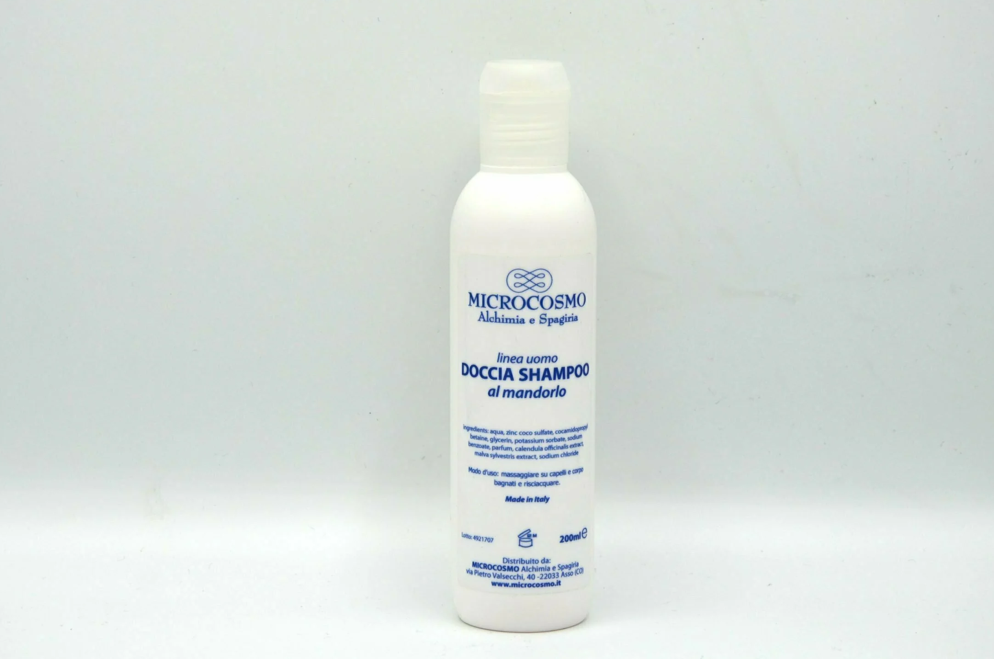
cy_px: 334
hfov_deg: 18.6
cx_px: 522
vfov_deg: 12.4
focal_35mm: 110
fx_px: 3031
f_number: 8
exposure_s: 1/500
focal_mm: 62
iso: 125
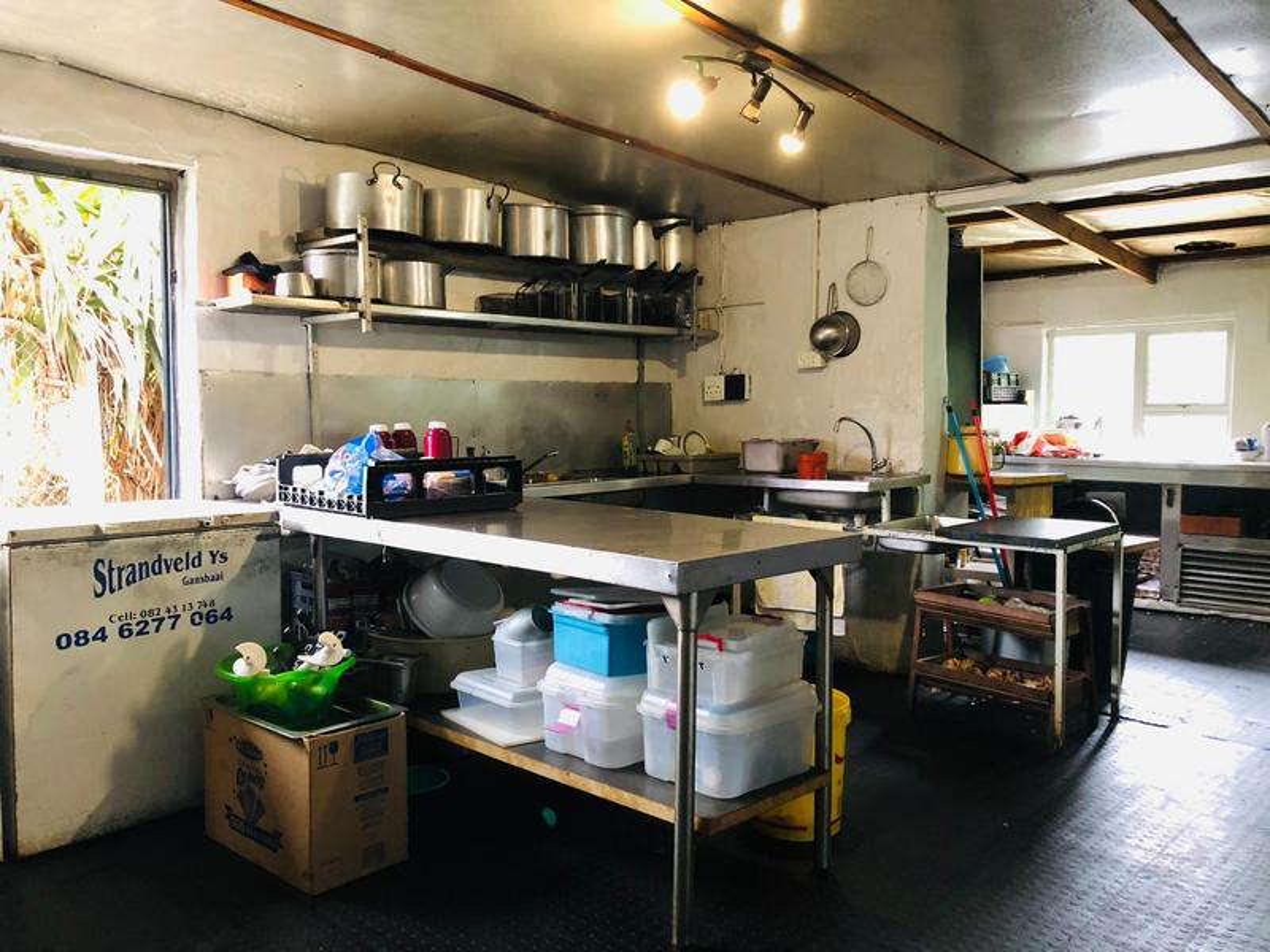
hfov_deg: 63.4
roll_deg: +0.9
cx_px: 635
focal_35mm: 28
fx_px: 1027
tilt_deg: -3.3
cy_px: 476
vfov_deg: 49.7
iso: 100
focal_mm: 3.99
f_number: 1.8
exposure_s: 1/13
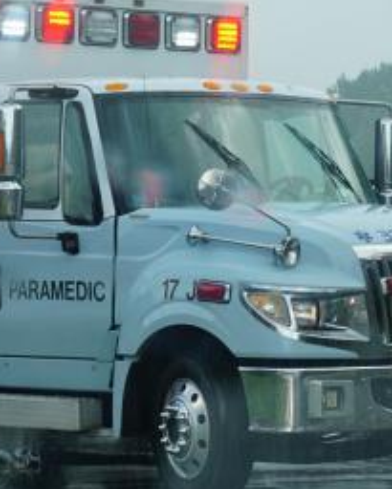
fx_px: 3261
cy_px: 114
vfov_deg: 8.6
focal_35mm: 225
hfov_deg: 6.9
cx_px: 214
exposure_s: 1/125
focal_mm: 40
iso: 100
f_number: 7.1
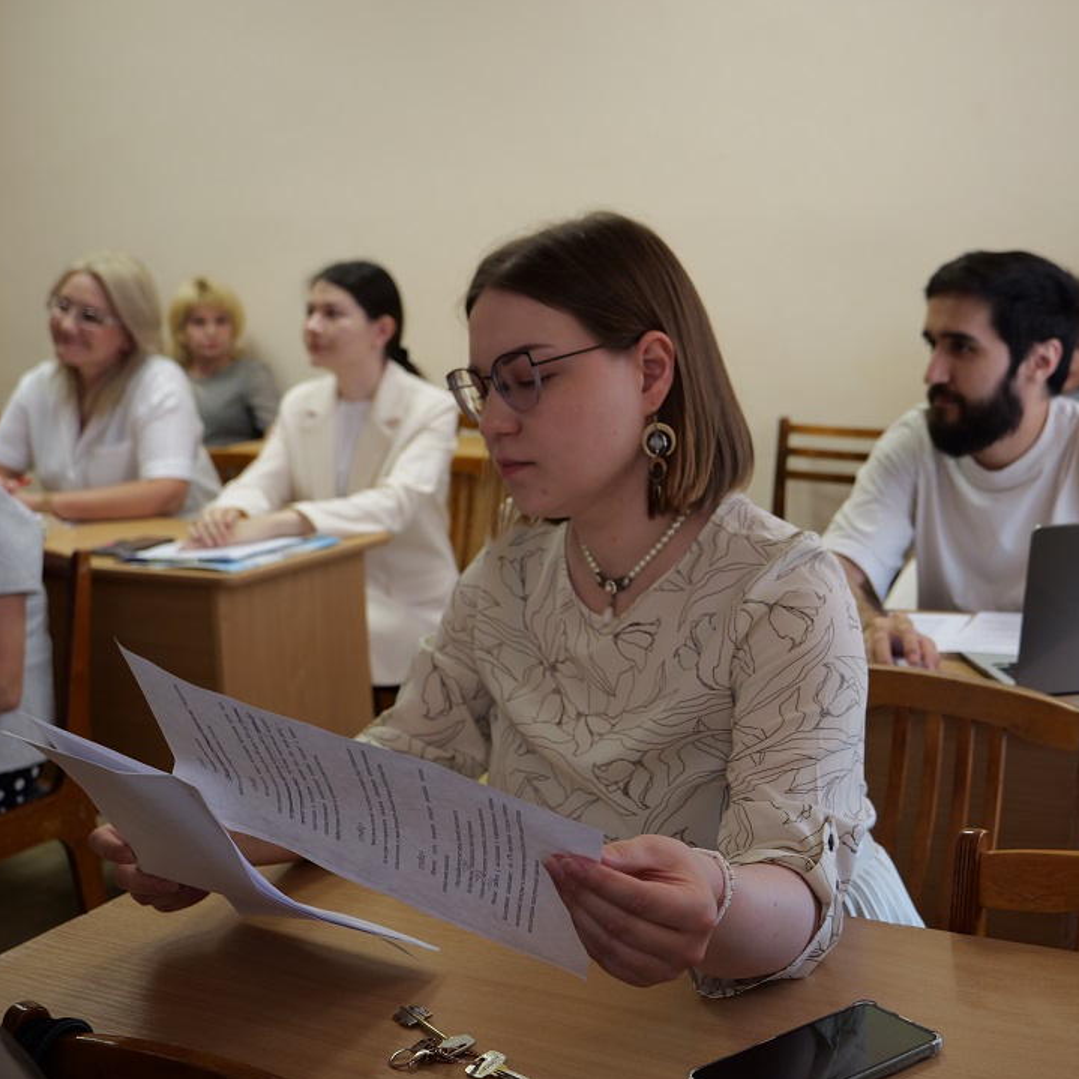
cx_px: 719
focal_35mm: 48
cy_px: 543
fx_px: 1693
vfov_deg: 35.4
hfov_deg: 35.0
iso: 320
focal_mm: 20
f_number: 3.3
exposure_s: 1/60
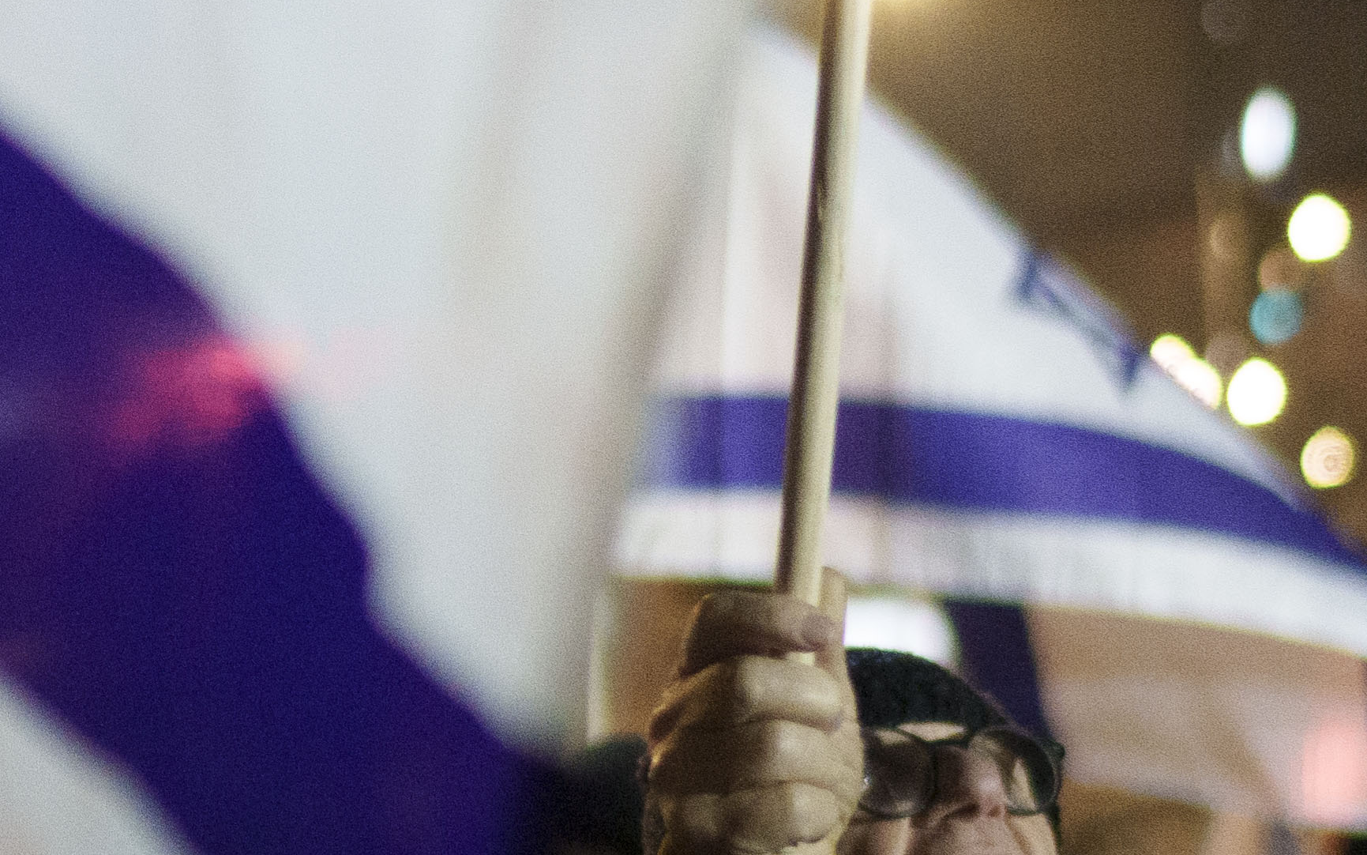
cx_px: -329
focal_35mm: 178
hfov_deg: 11.5
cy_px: 66
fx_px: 6632
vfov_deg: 7.4
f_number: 1.4
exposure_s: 1/250
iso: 3200
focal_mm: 35
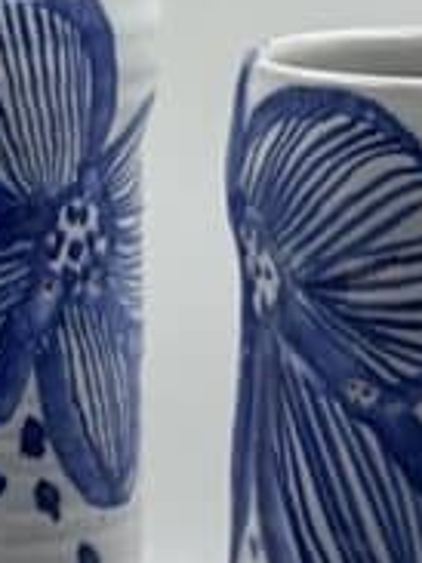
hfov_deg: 7.0
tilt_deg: -16.1
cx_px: -6
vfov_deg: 9.4
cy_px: 477
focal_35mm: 210
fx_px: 3417
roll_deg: -1.4
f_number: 1.78
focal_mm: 6.86
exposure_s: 1/313
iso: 64
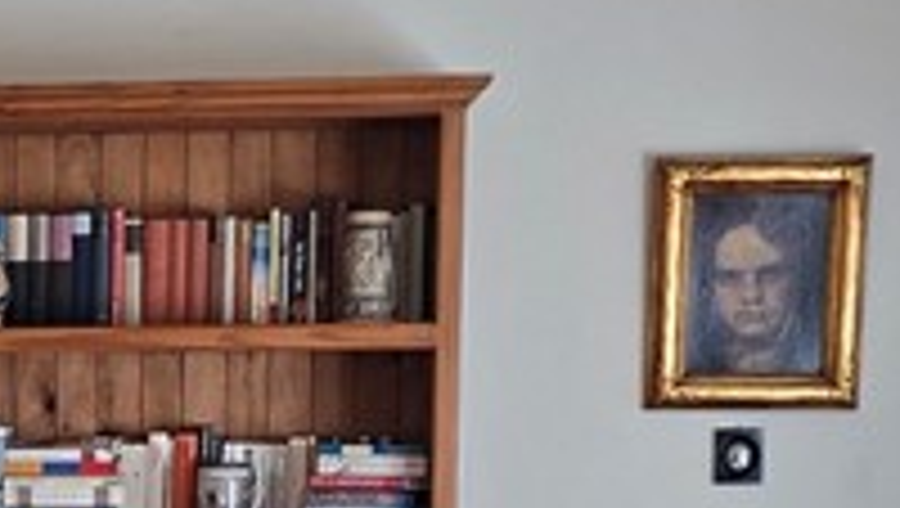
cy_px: 656
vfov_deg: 9.3
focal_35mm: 128
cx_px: -198
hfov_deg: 16.0
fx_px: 3058
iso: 100
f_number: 1.7
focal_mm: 6.3
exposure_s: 1/60
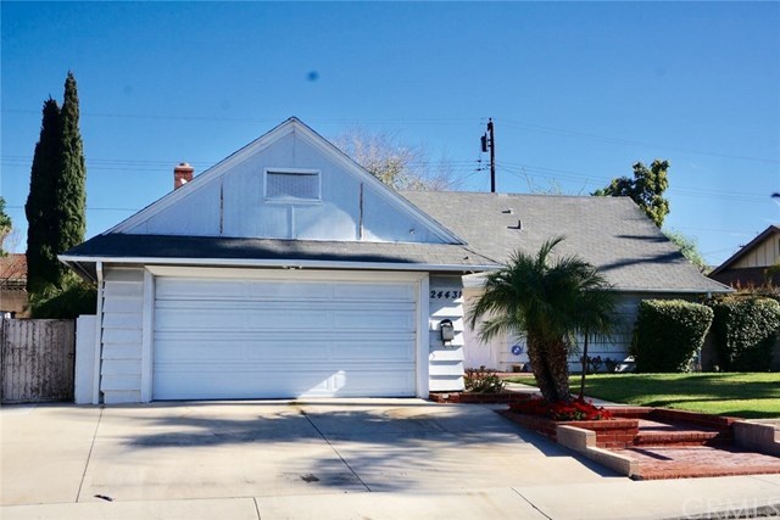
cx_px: 390
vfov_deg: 30.9
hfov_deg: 45.0
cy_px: 260
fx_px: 943
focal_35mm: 44
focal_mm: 29
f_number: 13
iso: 100
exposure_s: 1/125
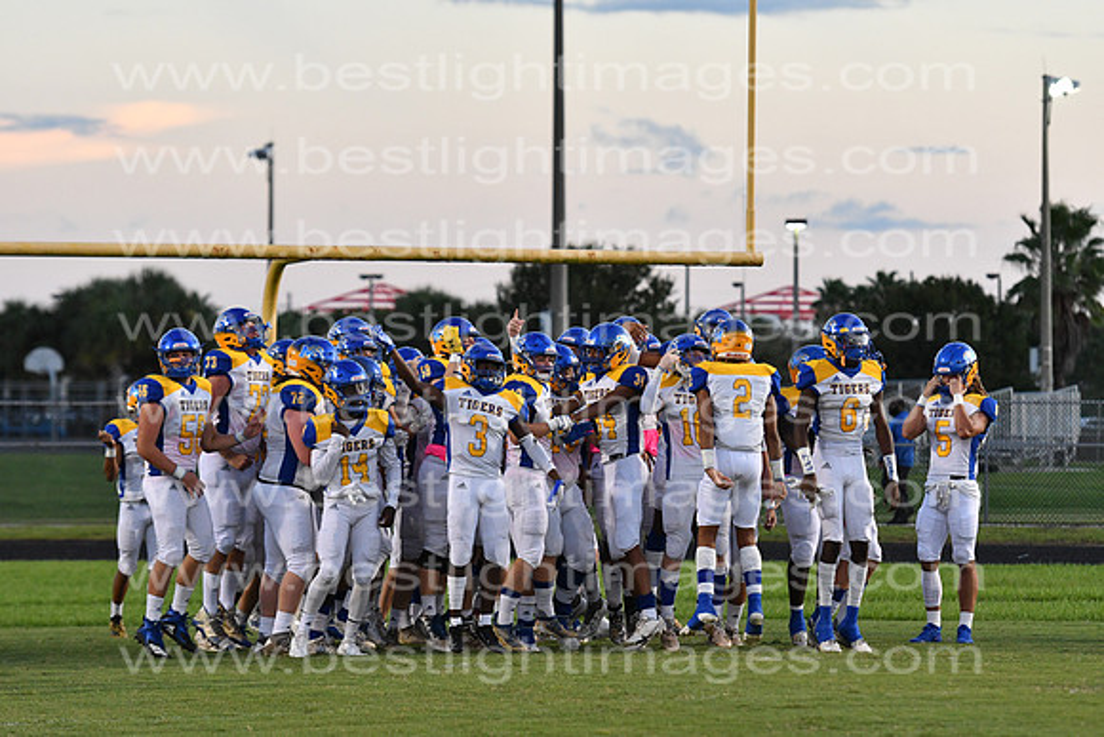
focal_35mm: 188
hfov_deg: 11.0
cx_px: 552
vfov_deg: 7.3
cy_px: 368
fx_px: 5751
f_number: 4
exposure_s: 1/800
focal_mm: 125
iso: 1600
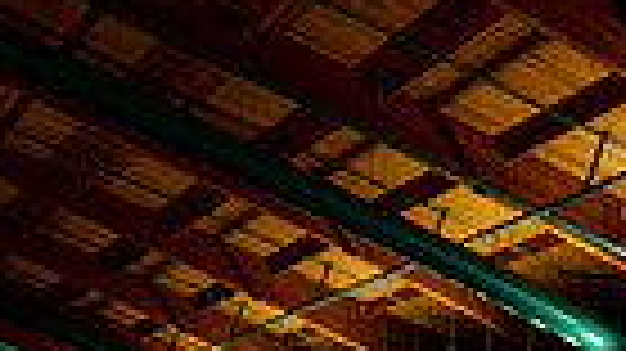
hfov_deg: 19.9
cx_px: 50
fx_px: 1742
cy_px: 914
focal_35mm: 105
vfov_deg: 9.8
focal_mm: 31
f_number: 5.6
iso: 640
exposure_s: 1/250
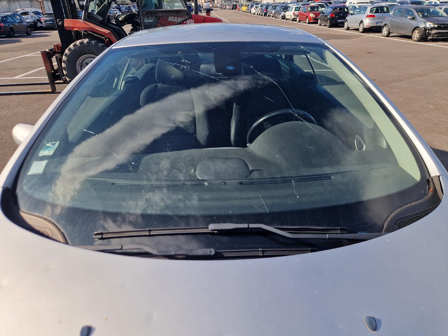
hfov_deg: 73.9
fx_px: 298
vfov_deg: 58.9
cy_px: 168
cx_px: 224
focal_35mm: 23
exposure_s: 1/1667
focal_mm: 5.4
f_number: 1.8
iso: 50
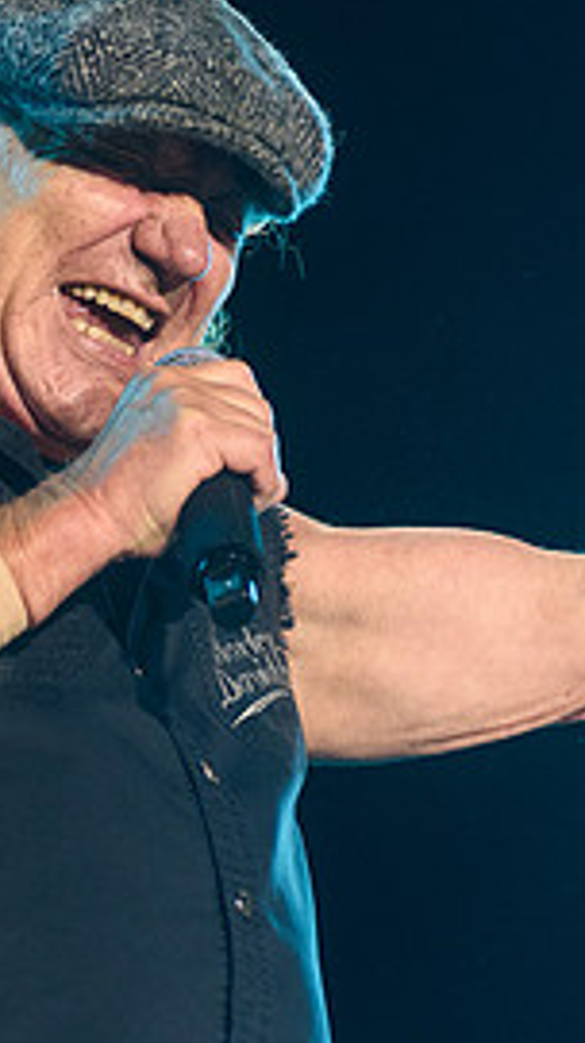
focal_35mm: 333
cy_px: 358
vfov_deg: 6.5
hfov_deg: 3.6
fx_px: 9203
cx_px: 21
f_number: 4
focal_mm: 135
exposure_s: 1/500
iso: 2500
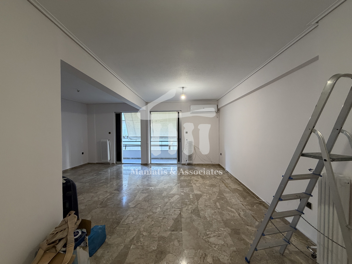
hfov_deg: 102.1
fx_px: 142
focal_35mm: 14
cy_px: 132
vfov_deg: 85.7
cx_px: 176
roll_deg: +0.6
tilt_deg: -1.2
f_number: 2.2
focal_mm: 2.22
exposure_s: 1/50
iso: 250
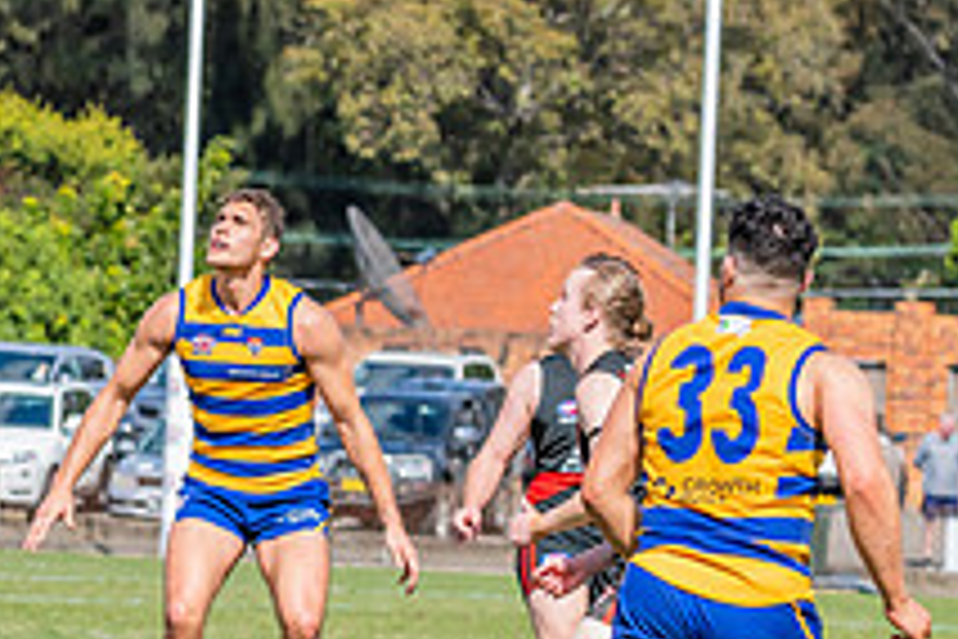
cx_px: -319
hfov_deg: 4.4
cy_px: 286
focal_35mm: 470
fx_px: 12506
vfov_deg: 2.9
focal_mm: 170
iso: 800
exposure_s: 1/1600
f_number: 9
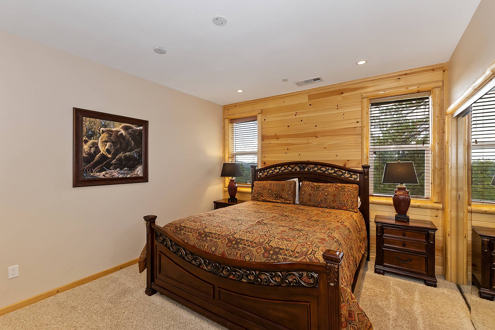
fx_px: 206
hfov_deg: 100.4
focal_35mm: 15
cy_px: 165
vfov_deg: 77.3
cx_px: 248
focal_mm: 10
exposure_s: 1/30
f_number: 8
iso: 400
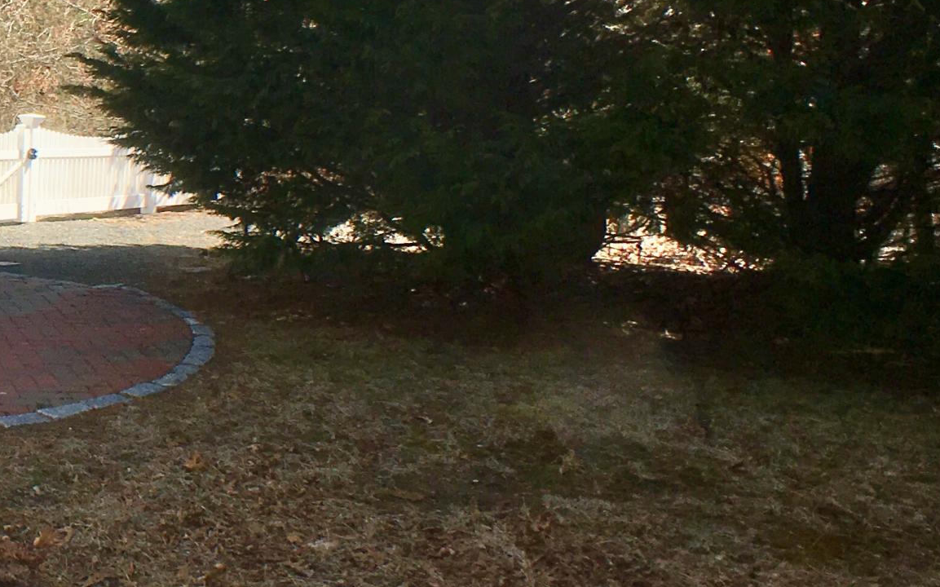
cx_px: -215
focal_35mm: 80
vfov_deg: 16.3
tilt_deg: -3.0
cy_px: 188
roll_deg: -0.5
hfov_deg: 23.4
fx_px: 2049
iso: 25
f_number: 2.2
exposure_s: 1/1425
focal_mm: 4.15
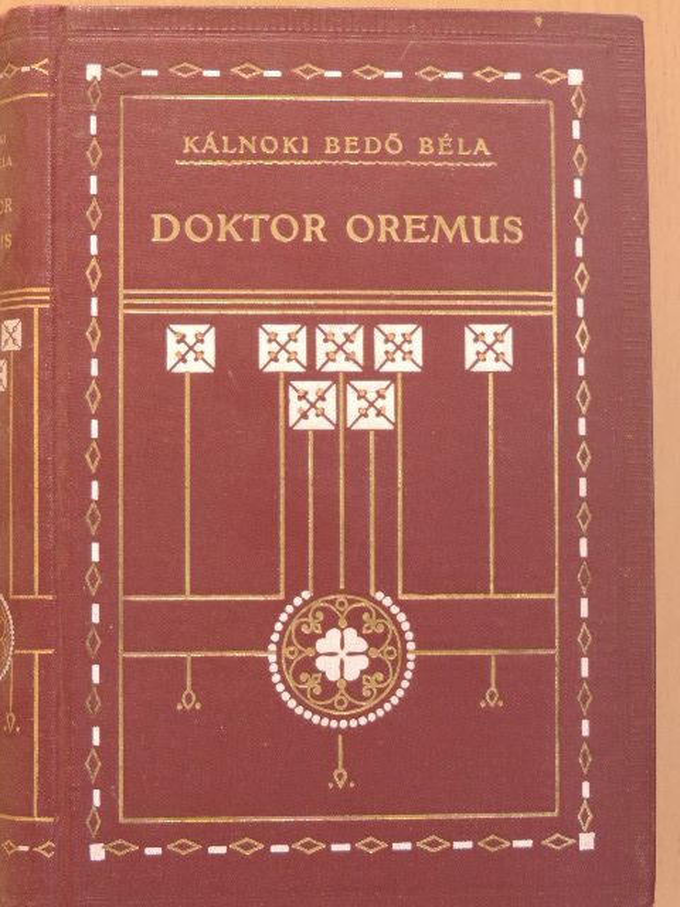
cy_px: 454
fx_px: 2226
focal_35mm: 85
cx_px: 340
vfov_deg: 23.0
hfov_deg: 17.4
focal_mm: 15.1
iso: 400
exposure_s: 1/13
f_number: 4
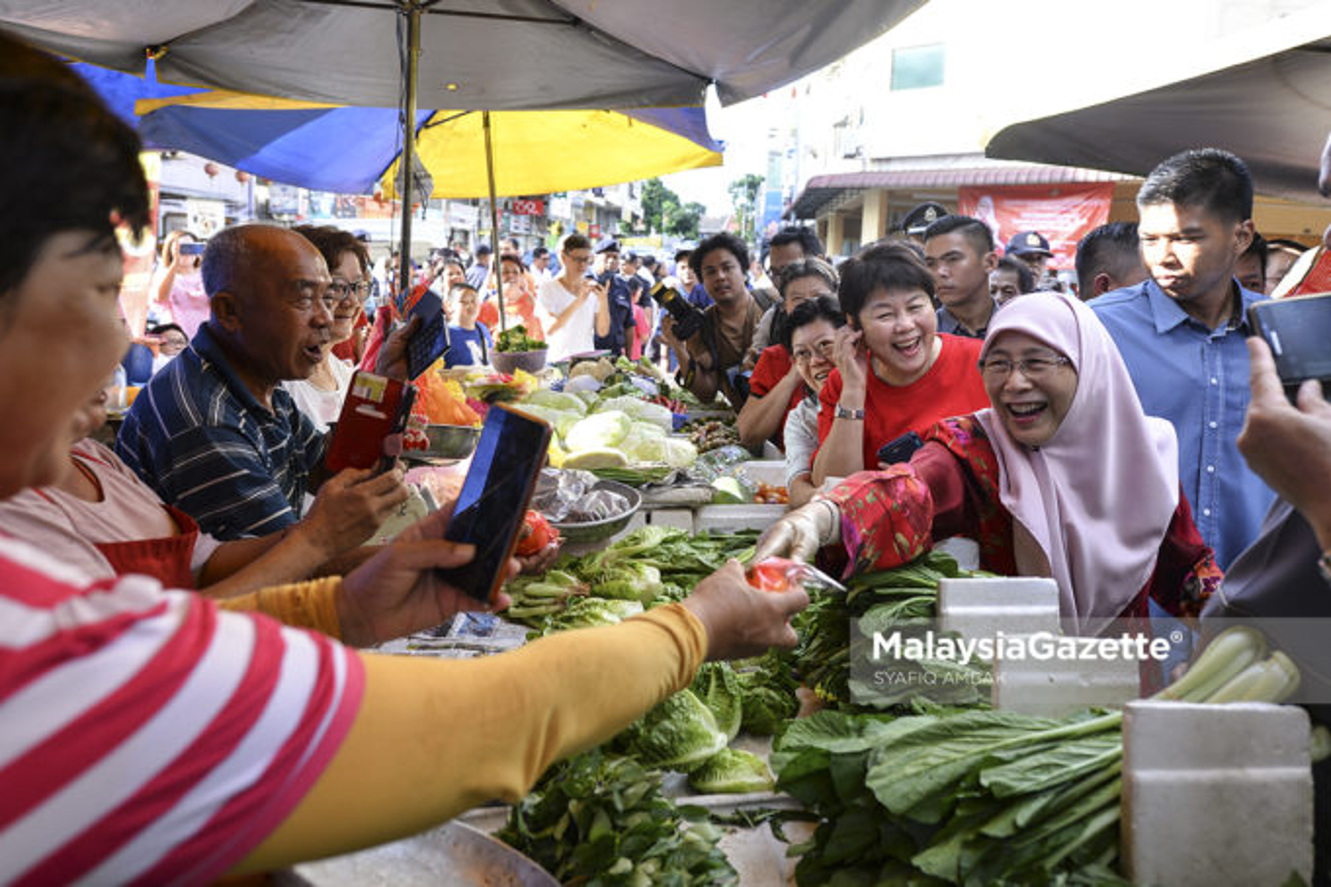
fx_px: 702
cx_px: 666
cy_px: 444
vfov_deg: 64.6
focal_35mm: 19
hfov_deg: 86.9
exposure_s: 1/250
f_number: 4
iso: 200
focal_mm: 19
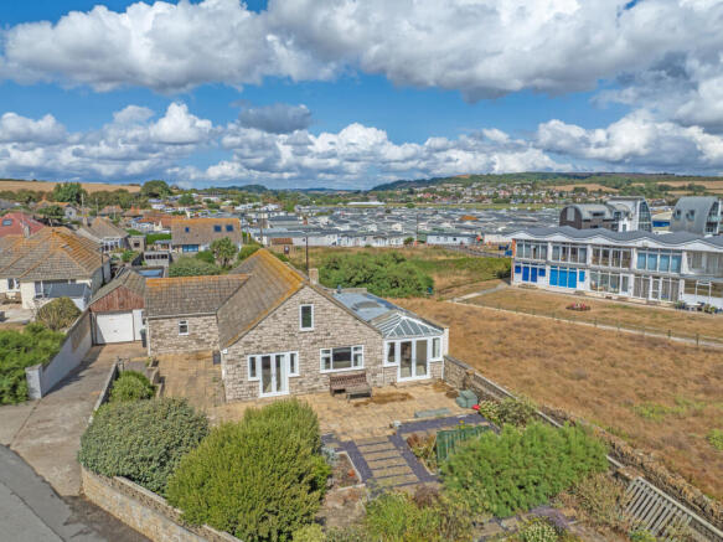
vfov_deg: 56.8
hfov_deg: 71.6
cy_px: 271
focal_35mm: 24
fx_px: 501
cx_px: 362
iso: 100
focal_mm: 12.29
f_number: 2.8
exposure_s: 1/500
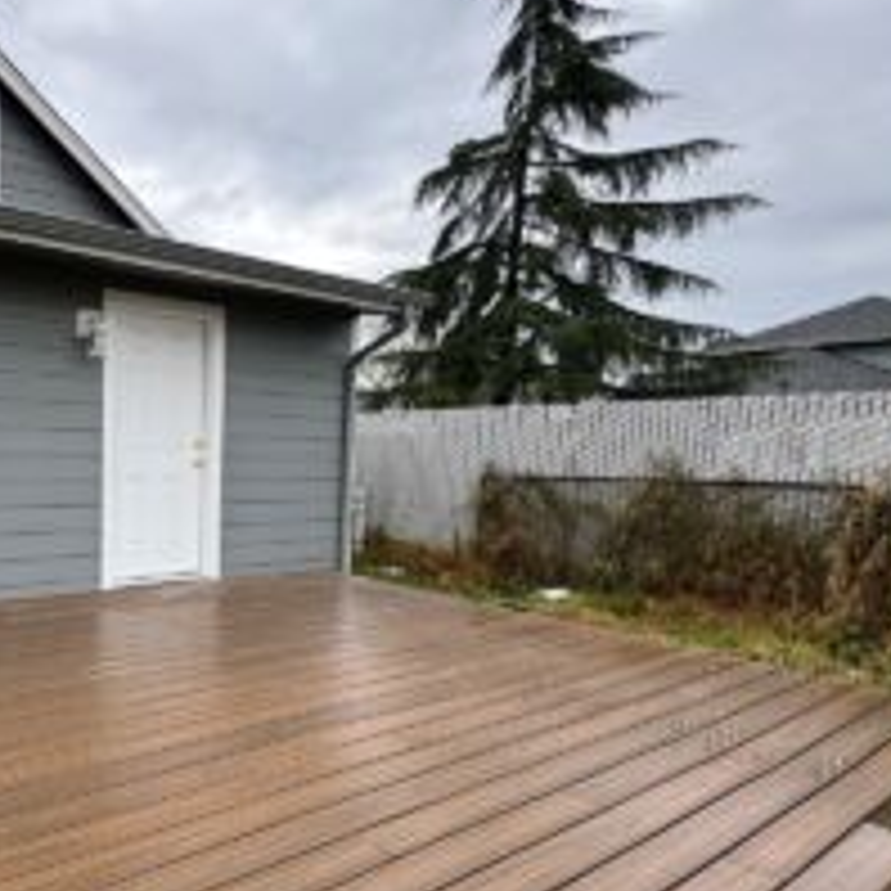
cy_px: 531
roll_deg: -0.6
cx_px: 126
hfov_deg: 56.2
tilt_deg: -7.3
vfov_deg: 62.4
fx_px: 728
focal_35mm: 25
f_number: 2.2
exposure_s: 1/99
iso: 100
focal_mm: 2.22
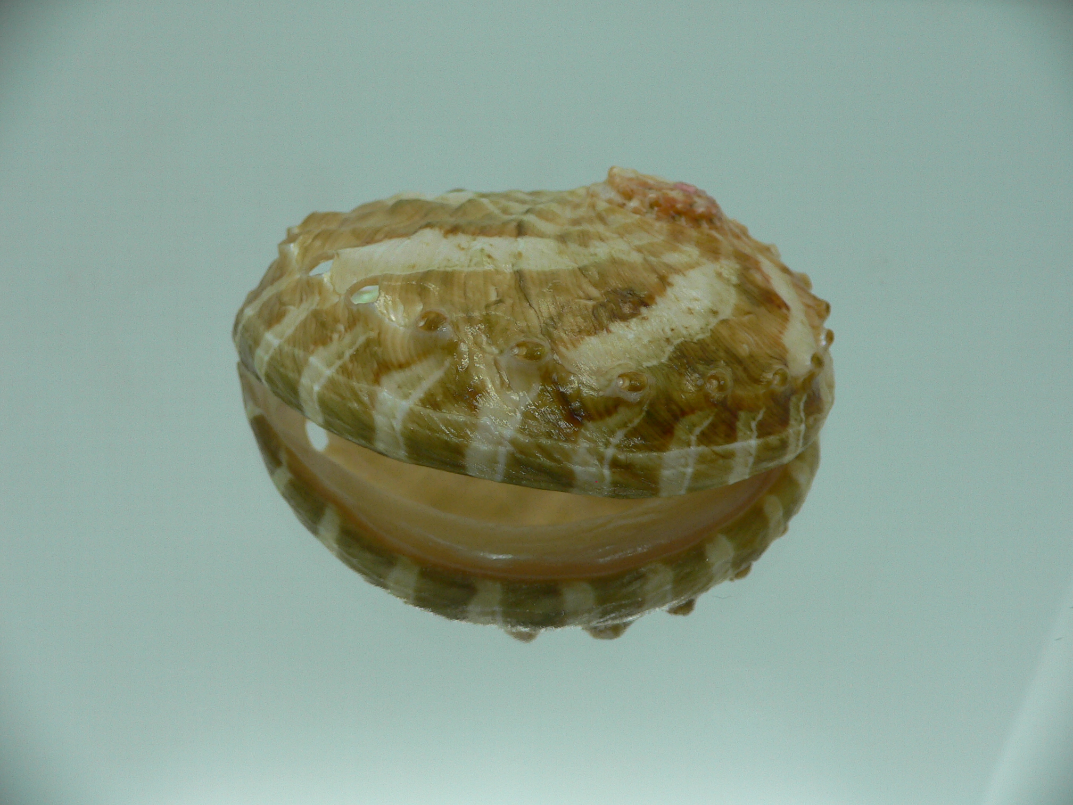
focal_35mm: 35
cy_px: 402
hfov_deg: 52.6
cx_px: 536
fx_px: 1085
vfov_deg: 40.7
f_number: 2.8
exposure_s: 1/60
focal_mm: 4.6
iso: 80
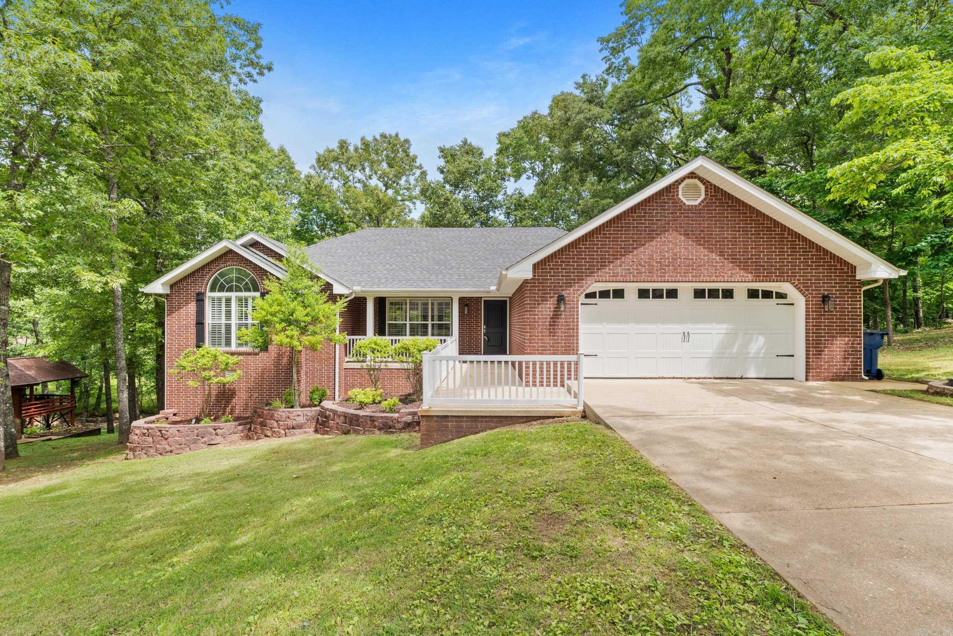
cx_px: 476
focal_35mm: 17
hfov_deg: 94.5
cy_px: 318
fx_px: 441
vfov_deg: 71.6
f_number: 7.1
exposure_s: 1/160
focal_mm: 11.1
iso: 320
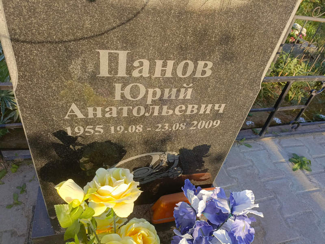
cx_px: 162
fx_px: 235
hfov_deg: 69.4
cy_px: 122
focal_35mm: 25
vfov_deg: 54.9
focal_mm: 4.76
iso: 110
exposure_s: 1/279
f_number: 1.69
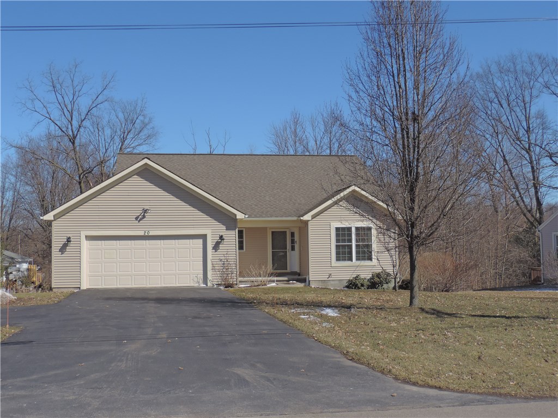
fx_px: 693
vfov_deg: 33.6
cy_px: 209
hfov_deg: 43.9
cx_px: 279
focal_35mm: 43
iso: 125
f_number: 3.4
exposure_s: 1/2000
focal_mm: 7.6
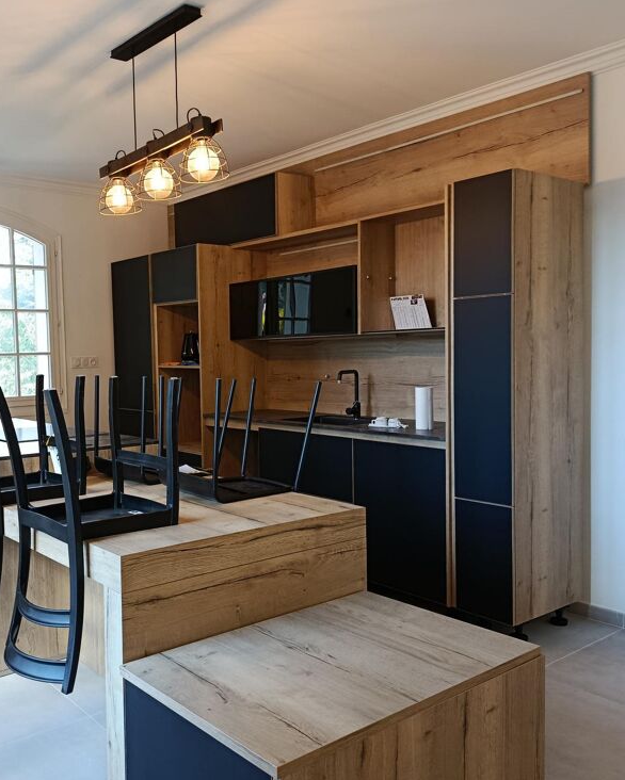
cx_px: 220
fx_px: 740
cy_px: 399
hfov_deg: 45.3
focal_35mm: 32
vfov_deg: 55.6
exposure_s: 1/50
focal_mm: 5.24
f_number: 1.7
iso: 582
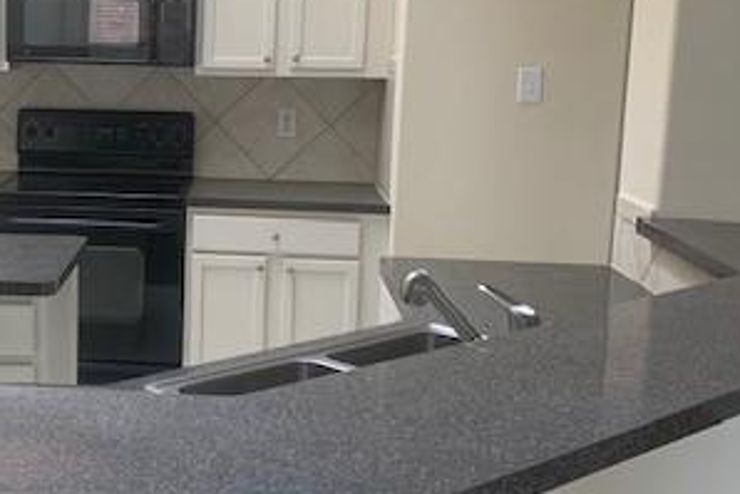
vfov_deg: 23.4
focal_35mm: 58
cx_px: 117
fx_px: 1193
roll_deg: -1.1
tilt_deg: -8.1
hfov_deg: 33.2
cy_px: 221
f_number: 1.8
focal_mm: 4.25
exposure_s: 1/121
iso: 80
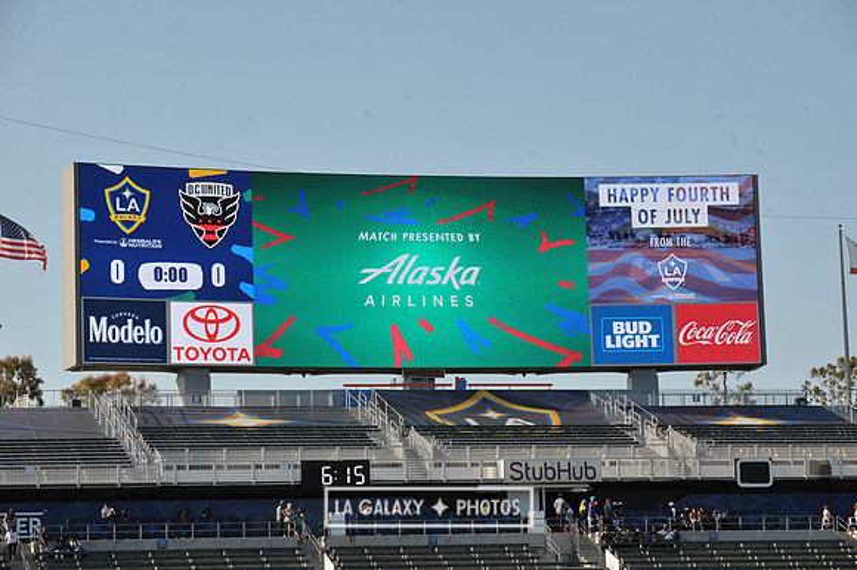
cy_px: 285
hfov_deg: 17.7
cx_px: 428
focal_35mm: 116
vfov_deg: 11.8
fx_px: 2760
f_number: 10
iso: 200
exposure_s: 1/400
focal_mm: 116
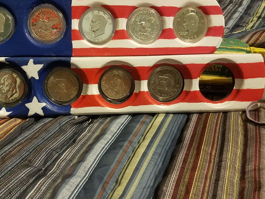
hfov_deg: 59.7
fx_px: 230
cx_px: 113
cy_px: 90
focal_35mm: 30
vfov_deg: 46.7
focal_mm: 4.2
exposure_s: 1/11
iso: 200
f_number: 1.7
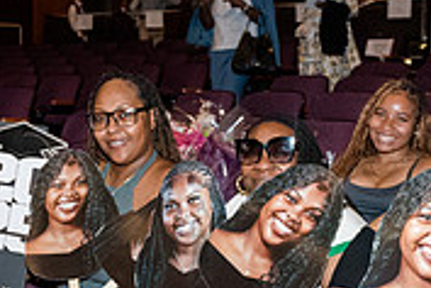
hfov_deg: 23.3
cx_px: 156
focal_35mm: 87
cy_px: 240
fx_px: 1042
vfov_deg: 15.6
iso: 5000
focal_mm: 24
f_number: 4
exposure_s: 1/200
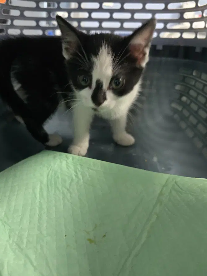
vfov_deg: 67.3
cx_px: 94
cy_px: 138
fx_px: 207
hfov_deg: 53.0
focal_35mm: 26
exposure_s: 1/60
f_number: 1.7
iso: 1000
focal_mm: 6.3
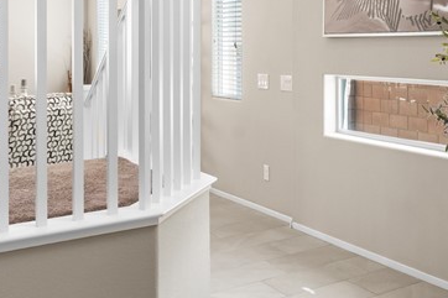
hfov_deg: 35.5
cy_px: 53
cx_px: 368
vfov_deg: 24.6
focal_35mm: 54
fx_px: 672
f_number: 8
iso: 400
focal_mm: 18
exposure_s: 1/5
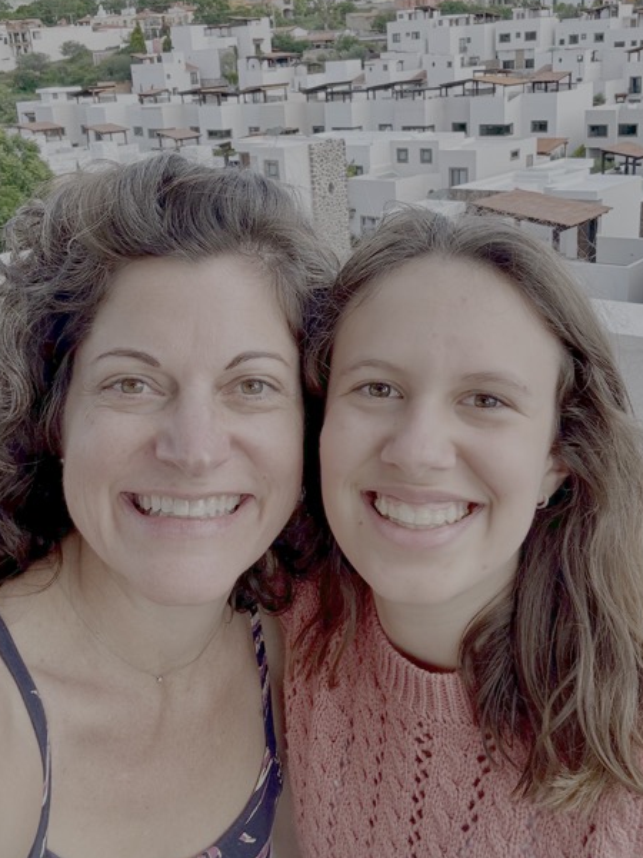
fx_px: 941
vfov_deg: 48.8
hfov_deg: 37.7
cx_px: 309
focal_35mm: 38
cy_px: 362
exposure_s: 1/259
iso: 25
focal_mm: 2.69
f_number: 1.9
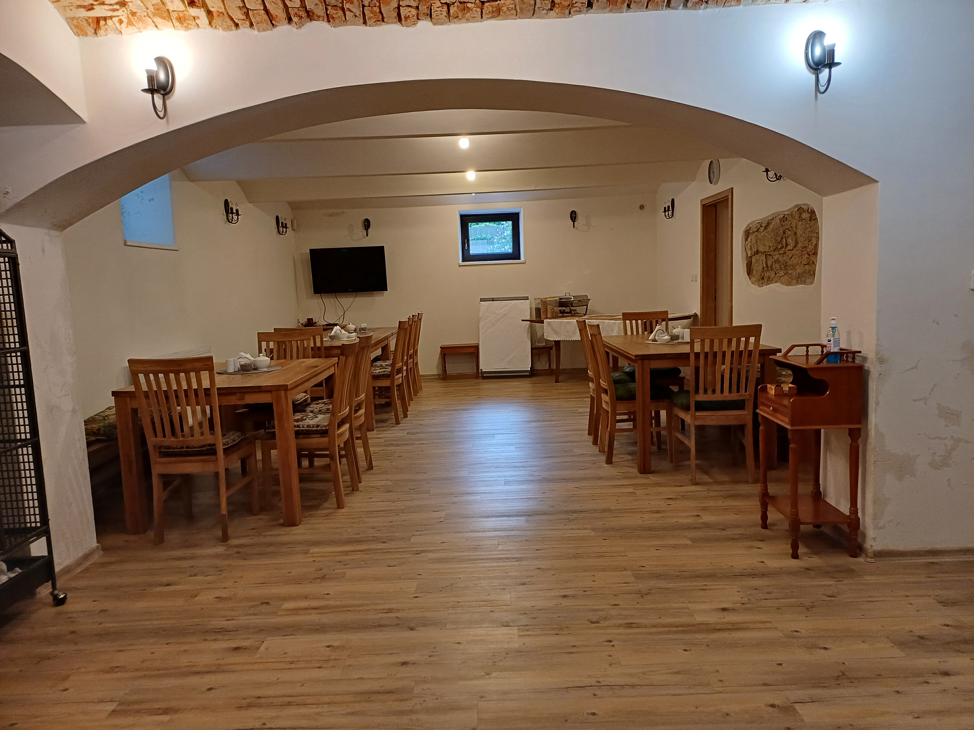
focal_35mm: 25
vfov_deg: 54.9
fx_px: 703
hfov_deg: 69.4
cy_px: 365
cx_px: 487
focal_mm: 4.65
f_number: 1.8
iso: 320
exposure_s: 1/50
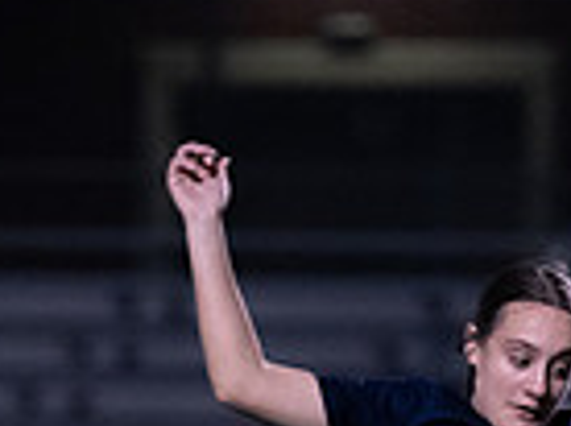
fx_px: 19315
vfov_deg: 1.3
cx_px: 151
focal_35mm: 1173
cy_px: 979
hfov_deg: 1.7
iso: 4000
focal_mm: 200
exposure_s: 1/1000
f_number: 2.8
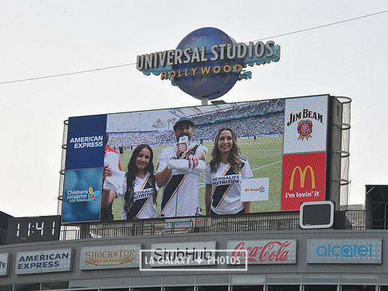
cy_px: 146
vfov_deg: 10.5
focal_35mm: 142
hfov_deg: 13.9
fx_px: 1592
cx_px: 193
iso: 250
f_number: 11
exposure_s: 1/500
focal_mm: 130
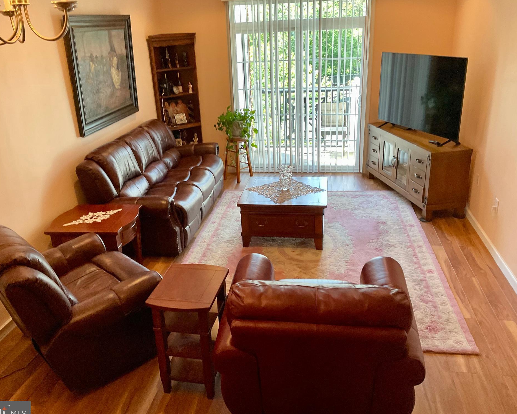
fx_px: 474
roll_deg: +1.7
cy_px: 211
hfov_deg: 57.1
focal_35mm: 31
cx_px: 245
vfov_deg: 47.1
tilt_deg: -20.9
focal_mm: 3
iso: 80
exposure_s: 1/60
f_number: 1.8
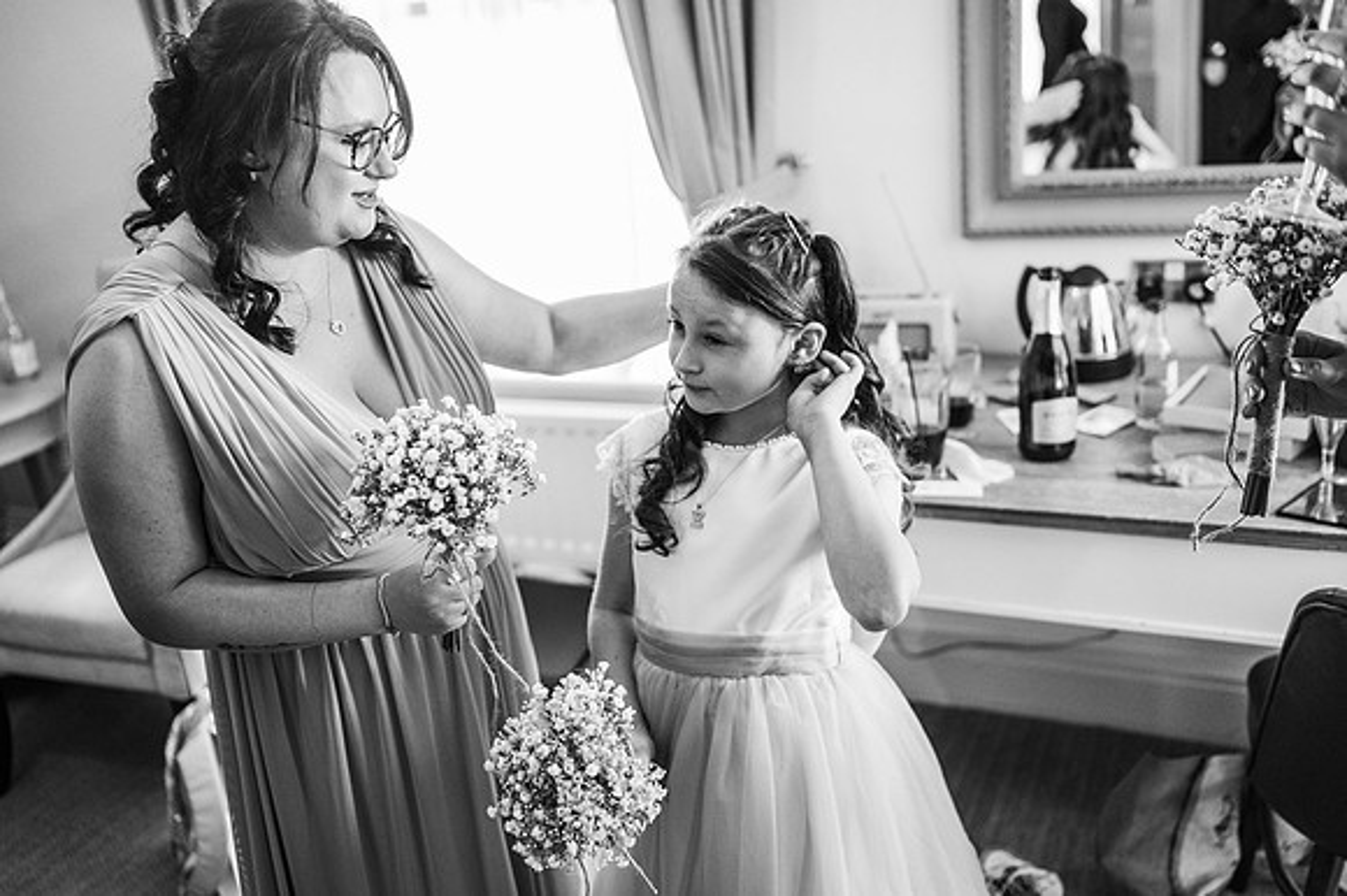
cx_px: 674
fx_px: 1309
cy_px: 448
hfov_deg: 54.5
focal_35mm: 35
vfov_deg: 37.8
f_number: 2
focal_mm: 35
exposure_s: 1/200
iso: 1400
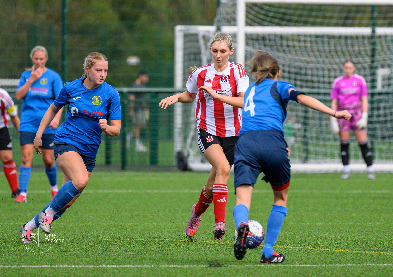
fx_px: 6844
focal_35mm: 616
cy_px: 73
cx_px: 214
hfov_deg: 3.3
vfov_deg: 2.3
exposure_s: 1/1600
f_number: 5.6
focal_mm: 400
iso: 720
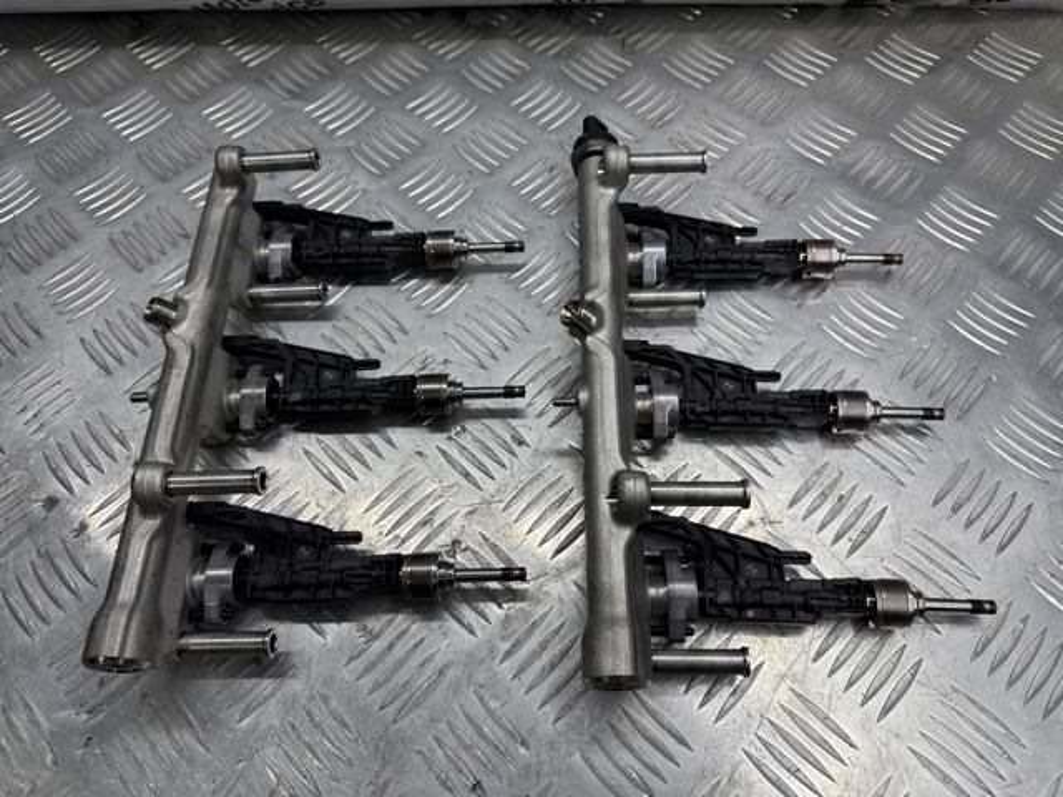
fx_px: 737
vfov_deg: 56.8
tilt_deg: -62.3
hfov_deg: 71.6
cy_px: 398
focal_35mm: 24
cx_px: 532
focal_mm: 6.76
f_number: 1.78
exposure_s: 1/598
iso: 80
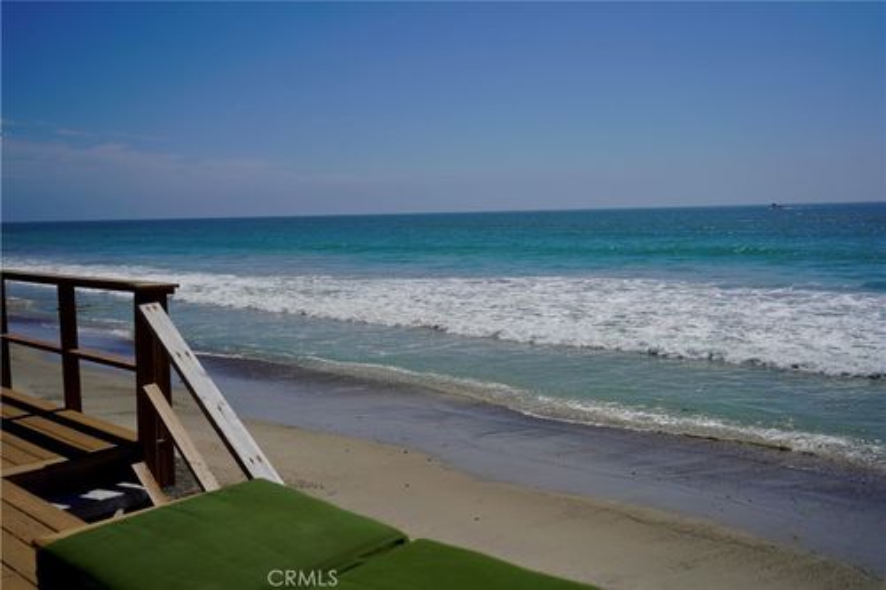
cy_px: 295
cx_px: 443
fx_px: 836
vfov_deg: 38.9
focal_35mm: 34
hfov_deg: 55.8
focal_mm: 34
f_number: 5
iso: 100
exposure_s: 1/2000
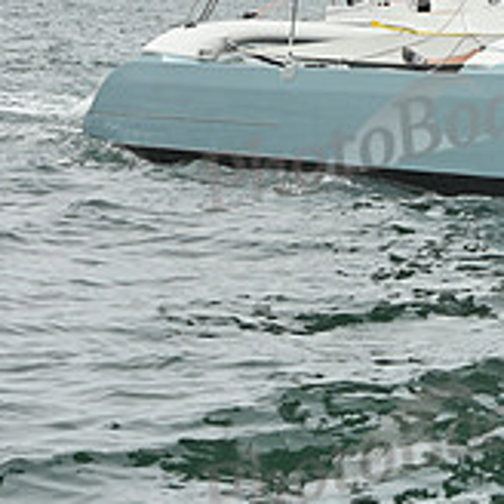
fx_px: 3459
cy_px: -69
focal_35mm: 210
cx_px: 796
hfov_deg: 8.1
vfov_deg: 8.3
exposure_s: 1/1250
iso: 320
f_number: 8
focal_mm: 70
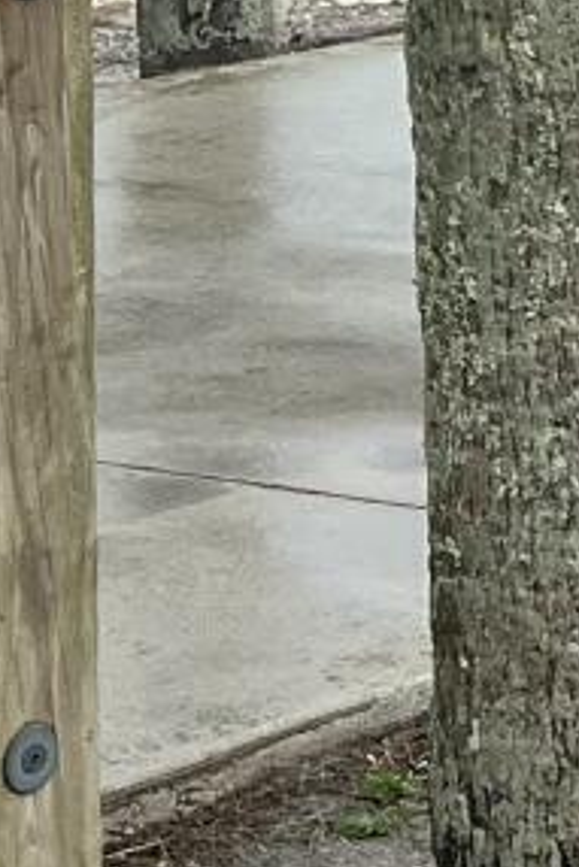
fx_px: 4554
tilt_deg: +2.4
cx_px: 2128
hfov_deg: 6.3
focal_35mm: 189
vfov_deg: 10.5
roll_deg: +1.1
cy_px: -430
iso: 50
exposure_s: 1/1724
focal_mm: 5.7
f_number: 1.5
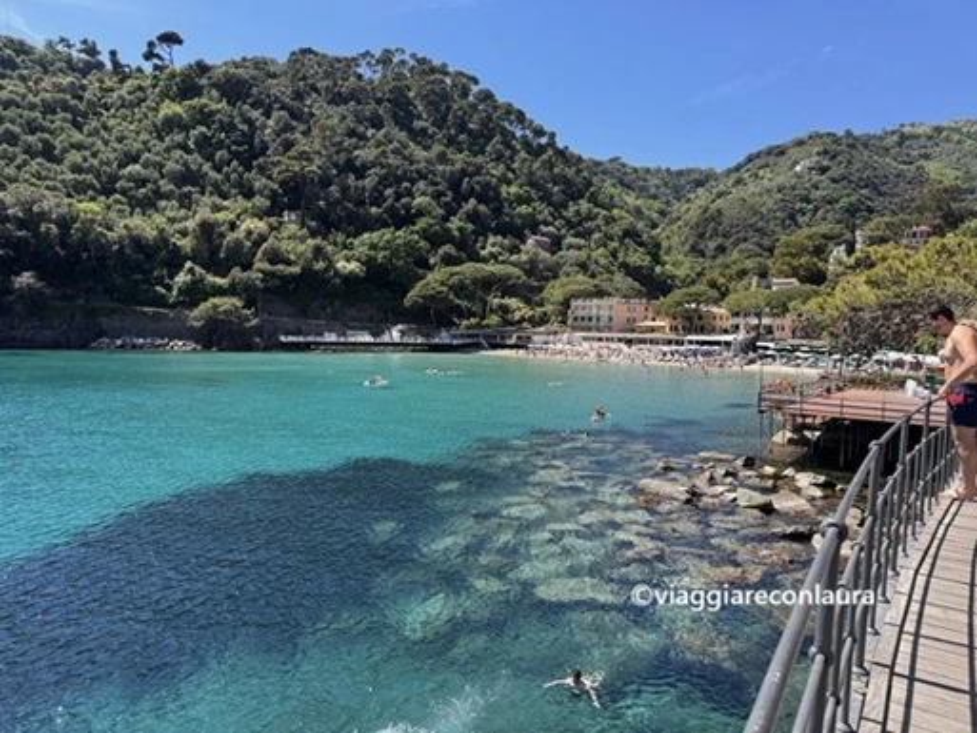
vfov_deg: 56.8
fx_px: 678
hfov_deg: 71.6
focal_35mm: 24
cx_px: 488
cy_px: 366
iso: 80
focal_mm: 6.76
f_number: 1.78
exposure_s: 1/1767
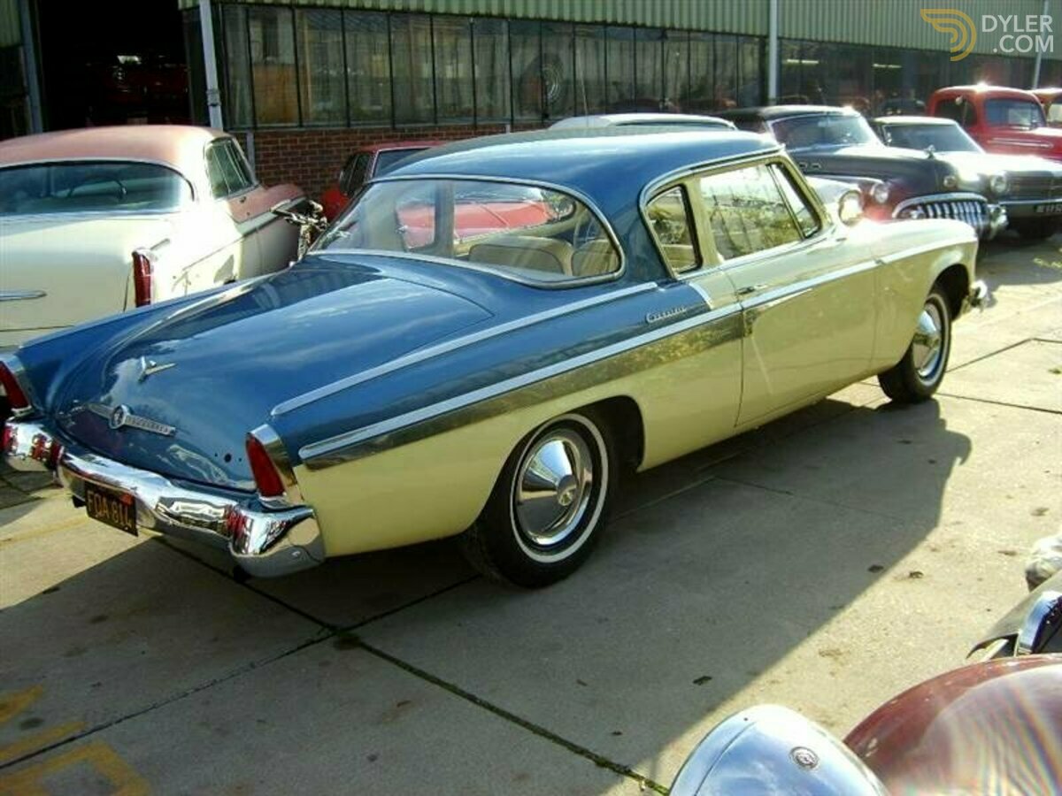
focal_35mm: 35
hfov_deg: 52.6
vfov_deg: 40.7
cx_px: 531
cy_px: 398
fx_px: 1074
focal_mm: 5.8
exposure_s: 1/500
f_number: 2.8
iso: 50
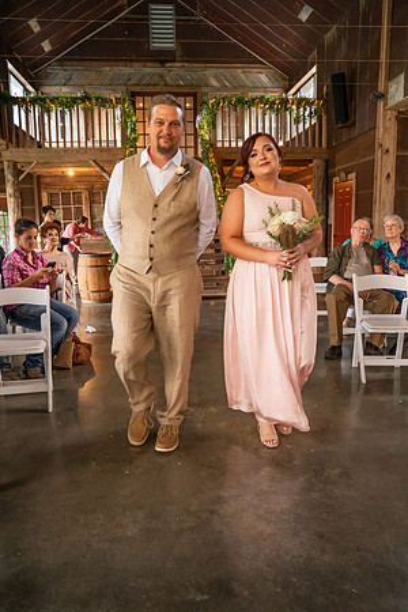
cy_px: 306
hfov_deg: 47.9
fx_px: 459
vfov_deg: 67.4
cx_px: 204
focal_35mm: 27
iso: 8000
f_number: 5
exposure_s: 1/125
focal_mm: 27
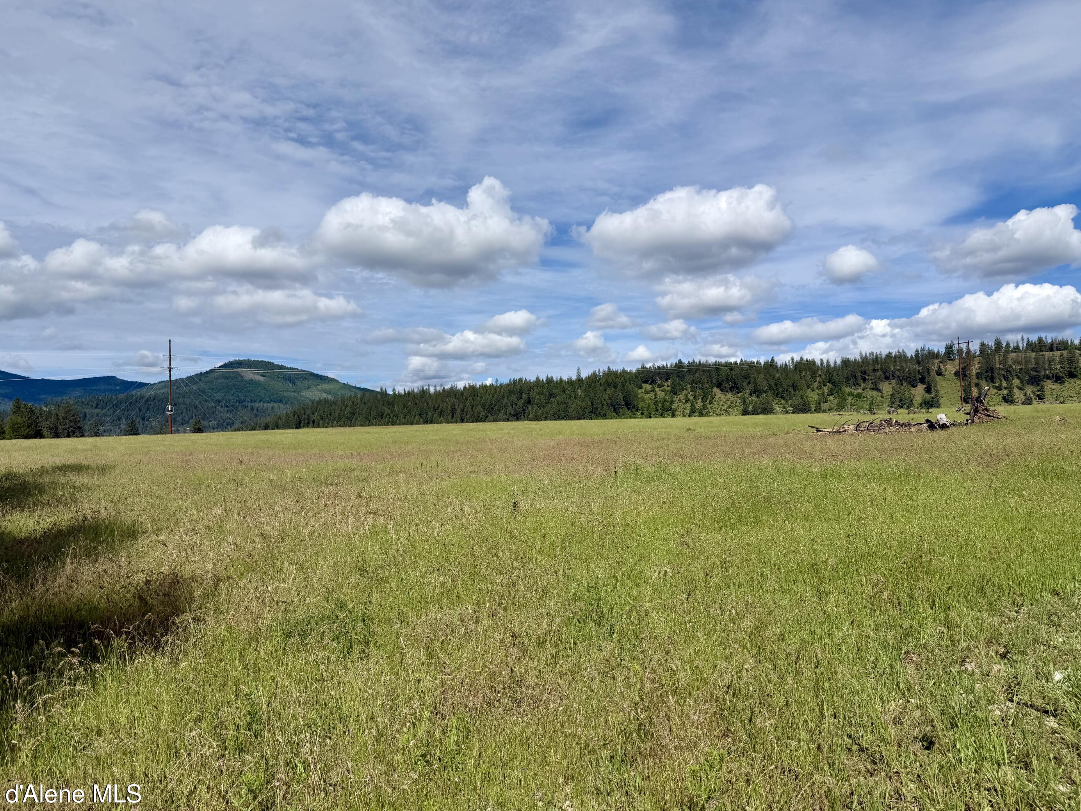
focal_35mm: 26
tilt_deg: +3.0
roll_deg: +2.1
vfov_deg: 53.1
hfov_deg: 67.3
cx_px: 515
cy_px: 395
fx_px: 812
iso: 80
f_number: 1.78
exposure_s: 1/9091
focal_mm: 6.76
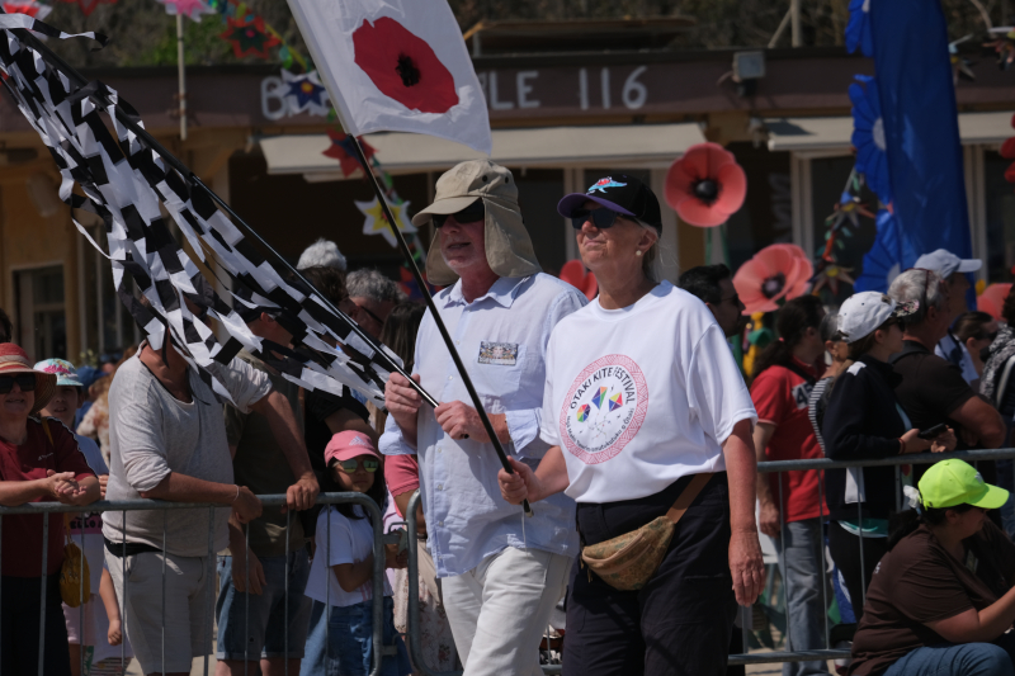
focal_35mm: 300
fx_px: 8456
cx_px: 508
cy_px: 338
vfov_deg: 4.6
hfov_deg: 6.9
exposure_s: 1/1000
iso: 160
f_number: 8
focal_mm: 200
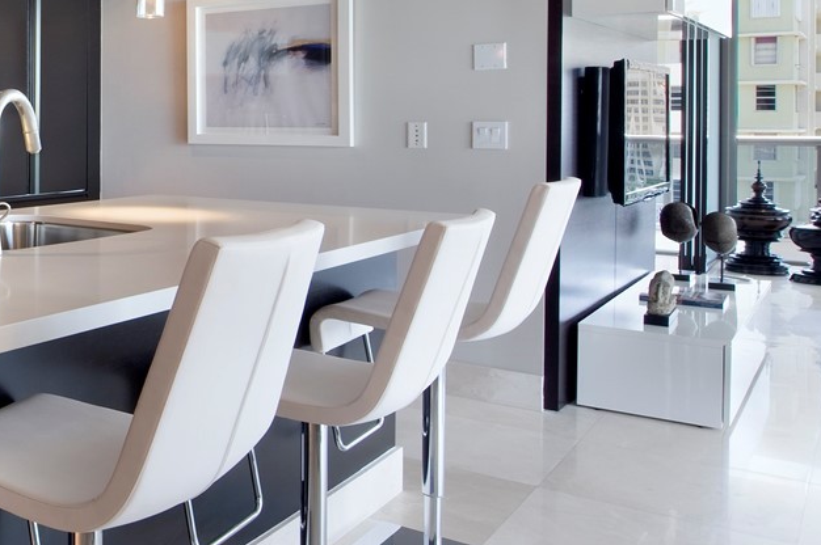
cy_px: 121
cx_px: -138
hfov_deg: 38.9
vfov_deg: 34.1
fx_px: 866
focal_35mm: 38
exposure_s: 1/15
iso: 200
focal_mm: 14
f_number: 16
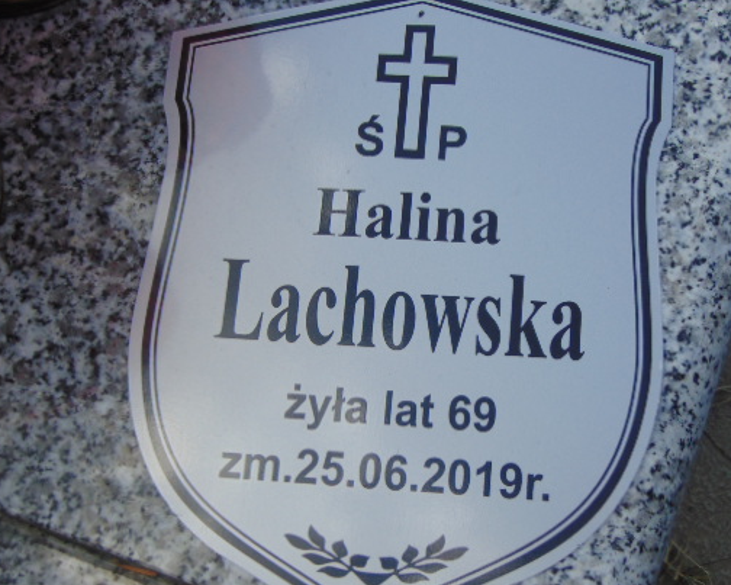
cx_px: 419
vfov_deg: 24.6
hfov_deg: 30.4
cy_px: 286
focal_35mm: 62
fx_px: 1341
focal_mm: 9
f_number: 3.5
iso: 80
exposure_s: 1/800
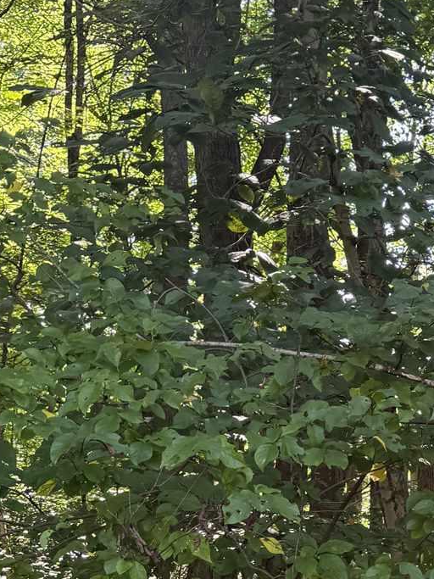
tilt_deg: +4.0
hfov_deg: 17.6
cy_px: 552
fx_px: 1354
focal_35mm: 81
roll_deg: -1.8
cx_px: 463
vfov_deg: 23.3
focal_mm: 6.76
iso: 200
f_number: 1.78
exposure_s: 1/234
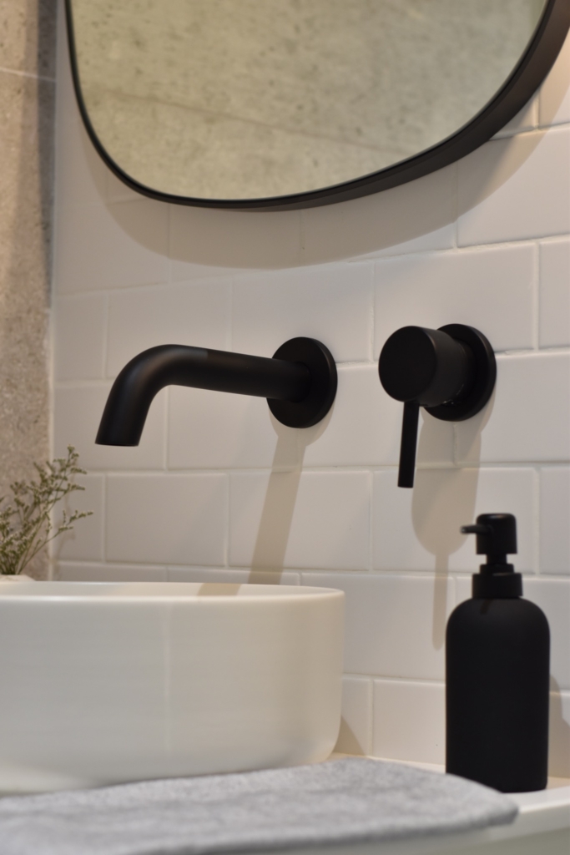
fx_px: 1781
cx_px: 285
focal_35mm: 75
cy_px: 428
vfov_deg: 27.0
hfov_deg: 18.2
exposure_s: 1/80
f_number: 3.2
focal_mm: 50
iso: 500
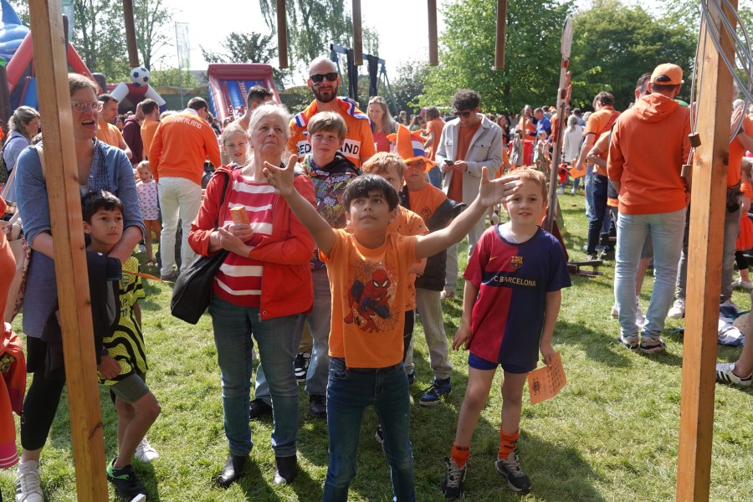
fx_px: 648
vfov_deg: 42.3
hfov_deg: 60.3
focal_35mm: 31
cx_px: 376
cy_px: 251
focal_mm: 11.26
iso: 100
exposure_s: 1/640
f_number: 2.8
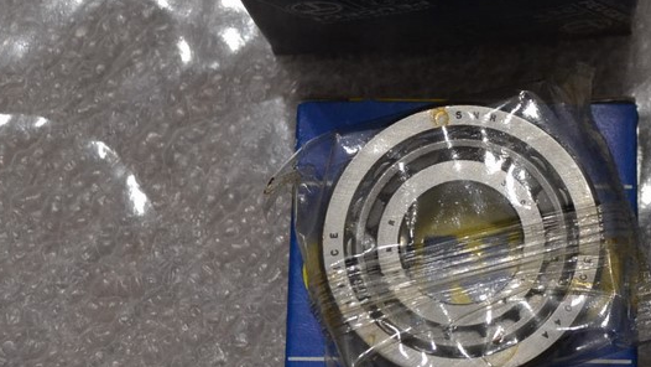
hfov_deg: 17.3
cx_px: 641
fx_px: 2089
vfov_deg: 10.0
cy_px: 67
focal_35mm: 121
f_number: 4.5
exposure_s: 1/60
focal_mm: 30
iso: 2000
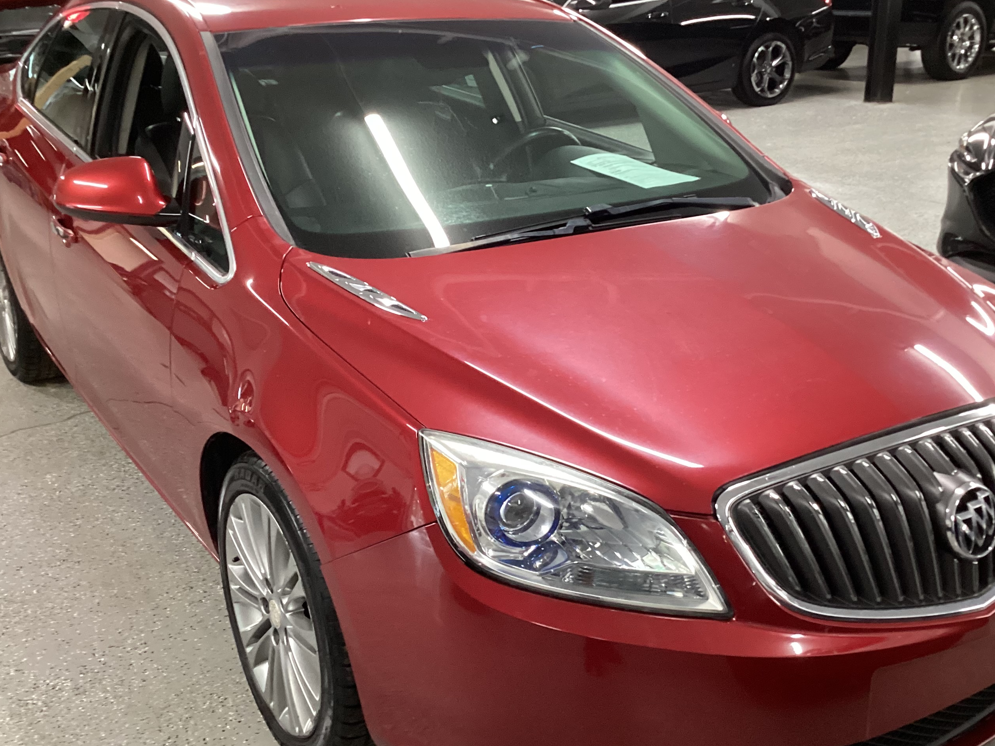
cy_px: 418
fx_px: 1150
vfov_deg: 35.9
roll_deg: +1.5
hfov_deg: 46.7
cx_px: 549
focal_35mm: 40
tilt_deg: -24.3
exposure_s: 1/33
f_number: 2.4
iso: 250
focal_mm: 3.3
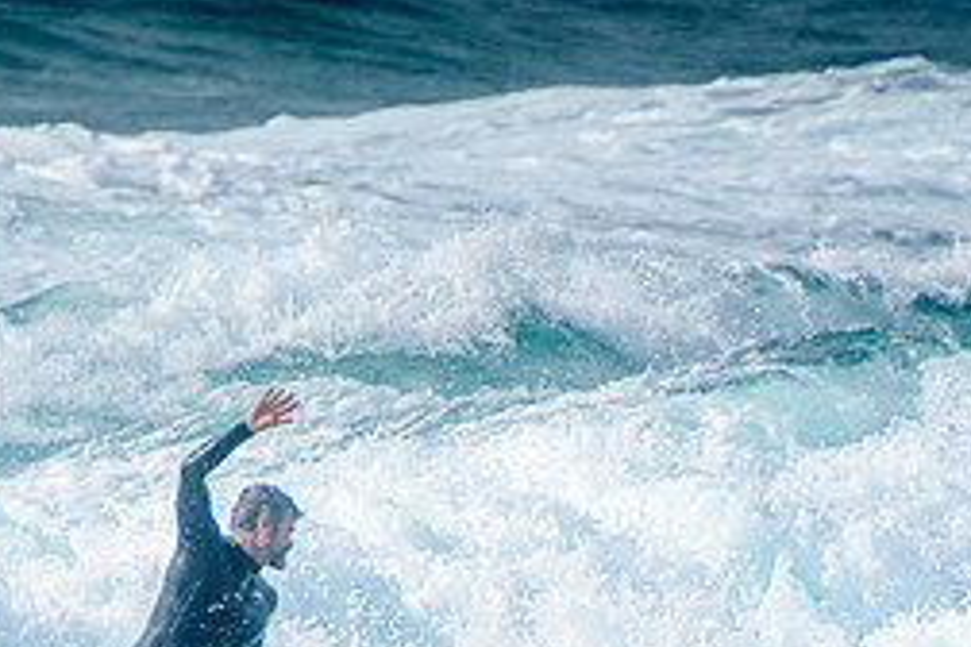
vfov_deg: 1.0
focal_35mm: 1382
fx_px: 37273
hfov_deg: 1.5
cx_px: 262
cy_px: 738
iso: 280
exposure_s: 1/2000
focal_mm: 400
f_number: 5.6
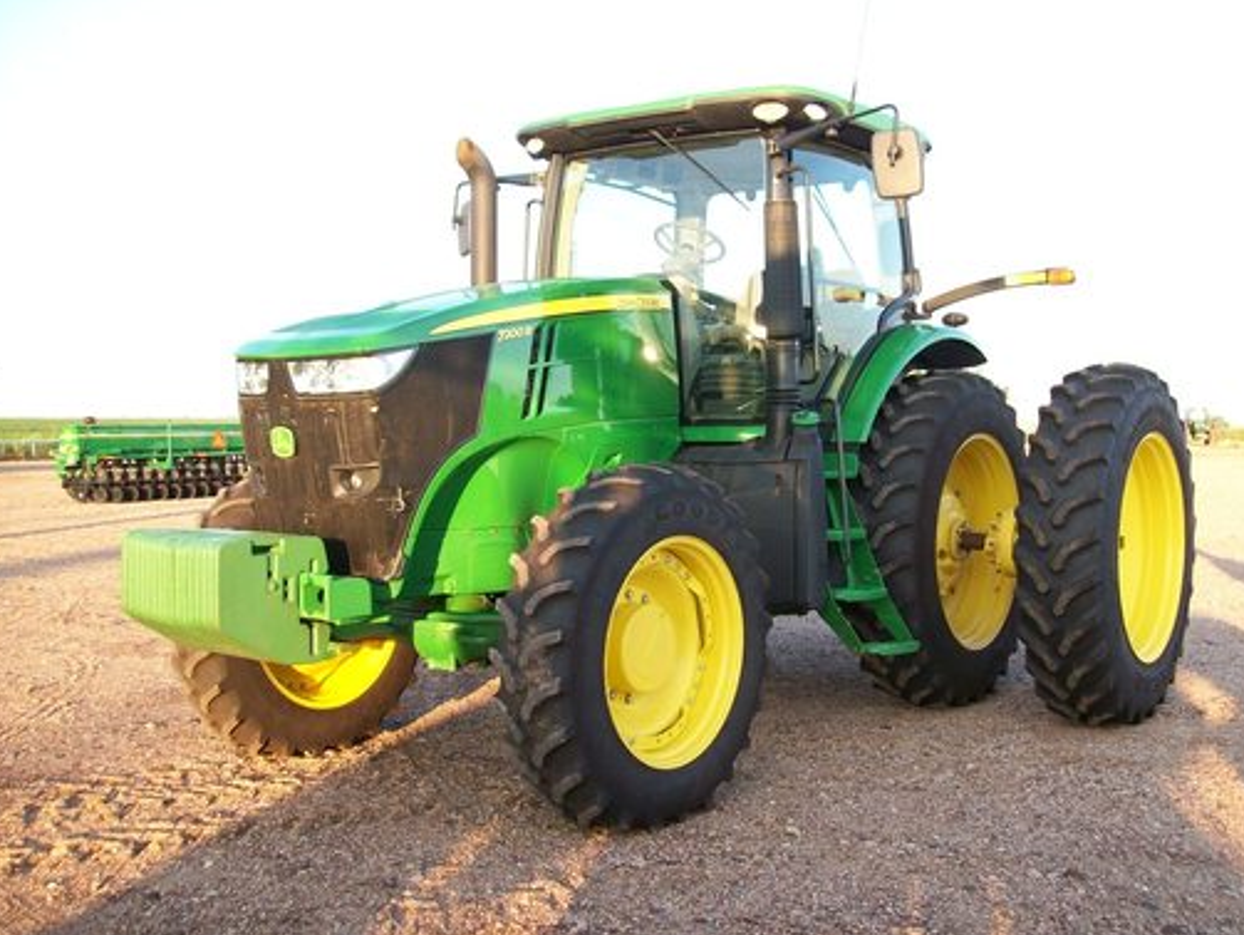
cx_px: 657
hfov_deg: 47.8
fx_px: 1402
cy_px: 449
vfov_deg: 36.8
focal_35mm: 39
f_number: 2.7
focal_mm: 6
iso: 80
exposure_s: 1/134
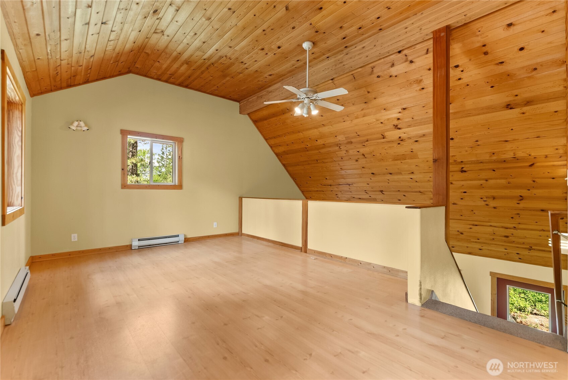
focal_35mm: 16
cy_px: 190
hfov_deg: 97.4
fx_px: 249
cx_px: 284
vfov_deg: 74.5
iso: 400
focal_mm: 15.8
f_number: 2.8
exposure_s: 1/15
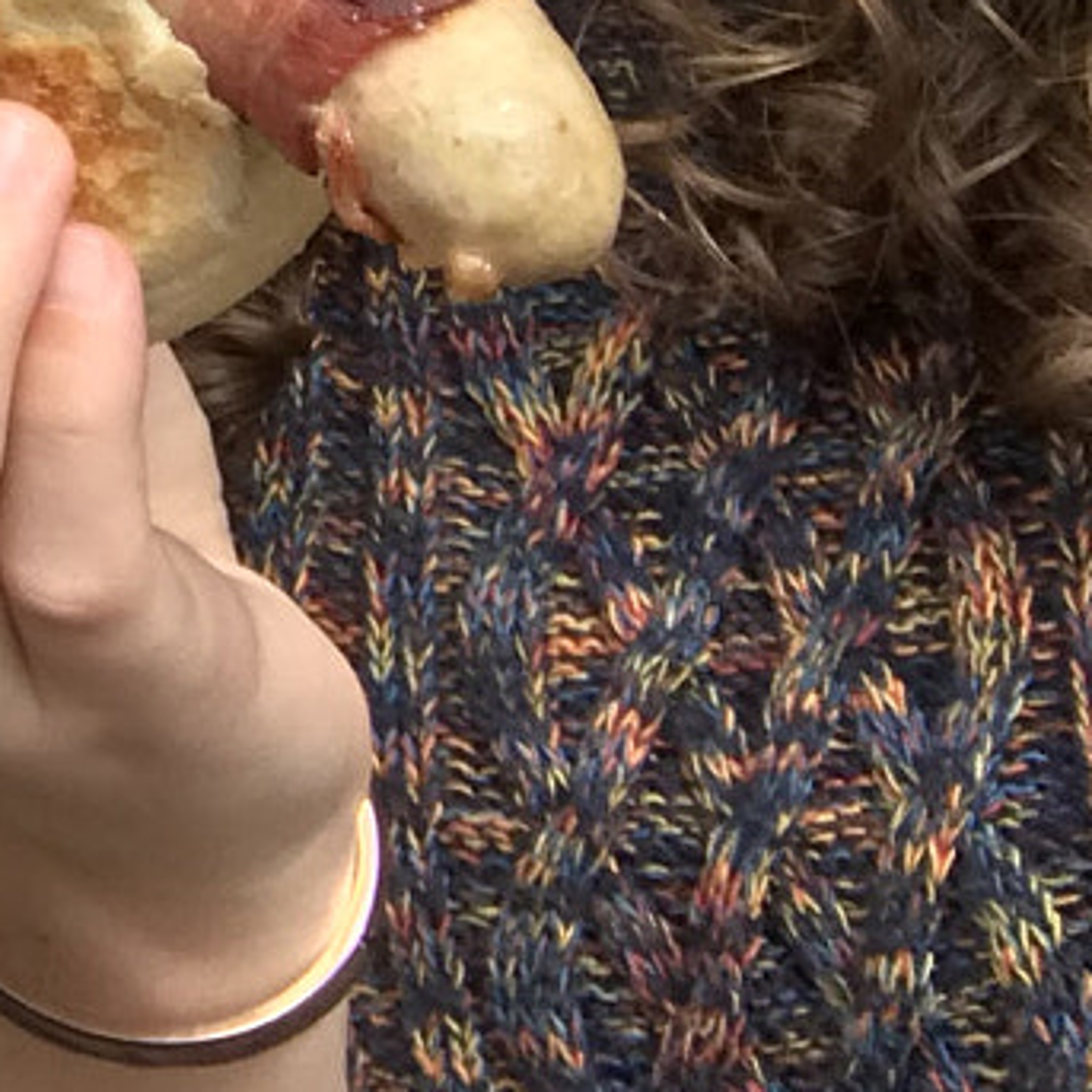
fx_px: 4711
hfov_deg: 11.4
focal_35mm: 132
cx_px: -1379
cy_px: -599
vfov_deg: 12.5
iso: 25
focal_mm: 2.87
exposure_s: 1/611
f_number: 2.2
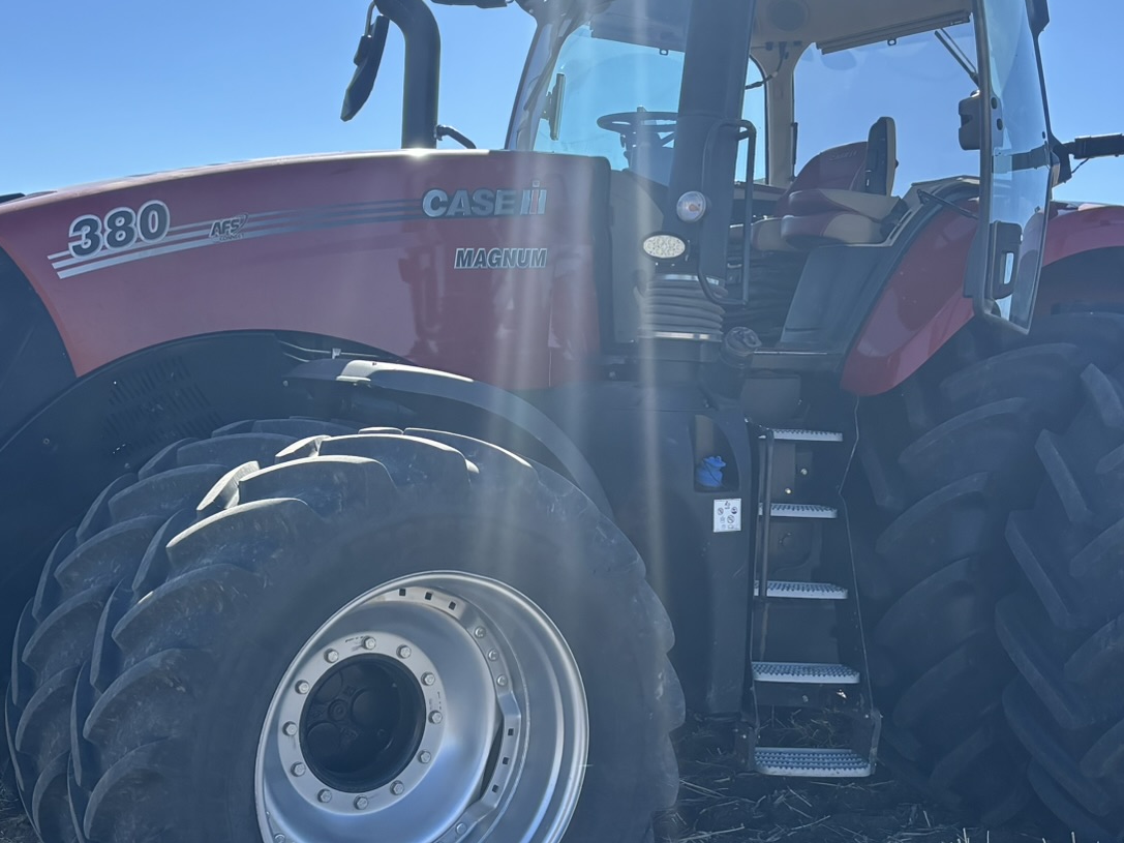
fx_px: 1591
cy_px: 447
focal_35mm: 49
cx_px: 496
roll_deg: -3.8
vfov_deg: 29.7
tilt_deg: -2.0
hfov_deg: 38.9
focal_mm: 5.96
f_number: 1.6
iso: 50
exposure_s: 1/2857
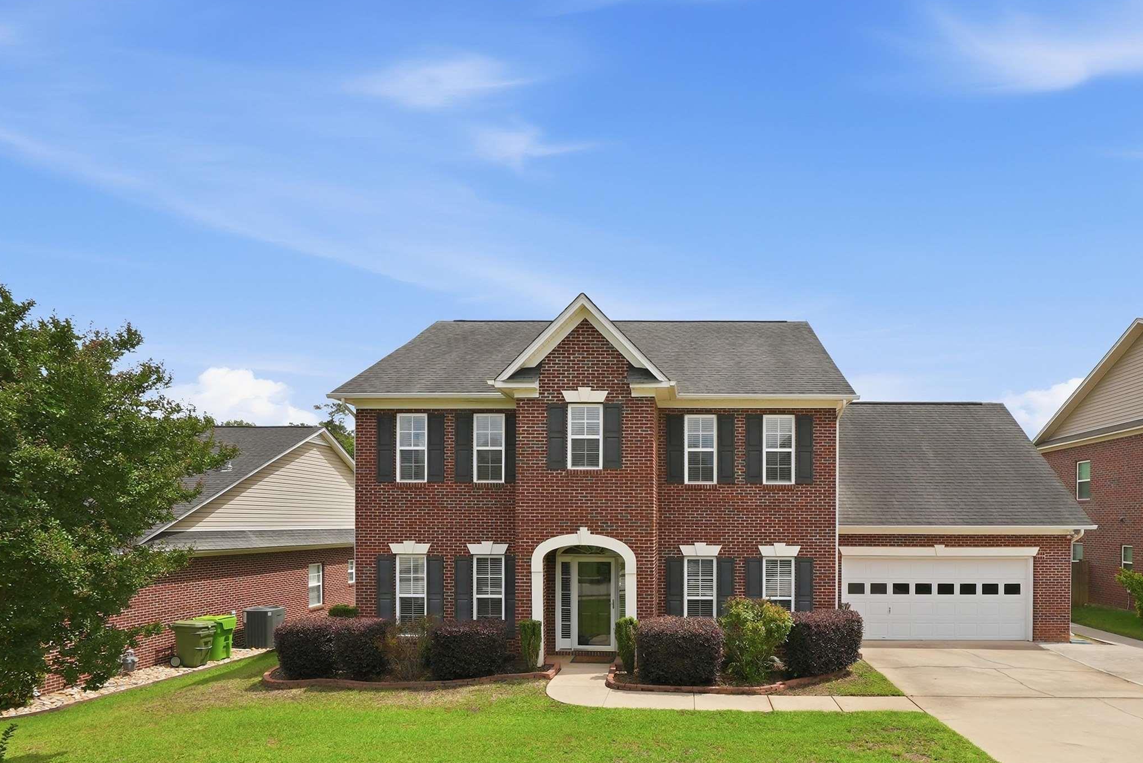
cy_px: 476
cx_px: 703
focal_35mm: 18
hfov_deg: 88.5
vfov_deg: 66.4
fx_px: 572
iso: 200
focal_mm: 12
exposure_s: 1/250
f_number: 13
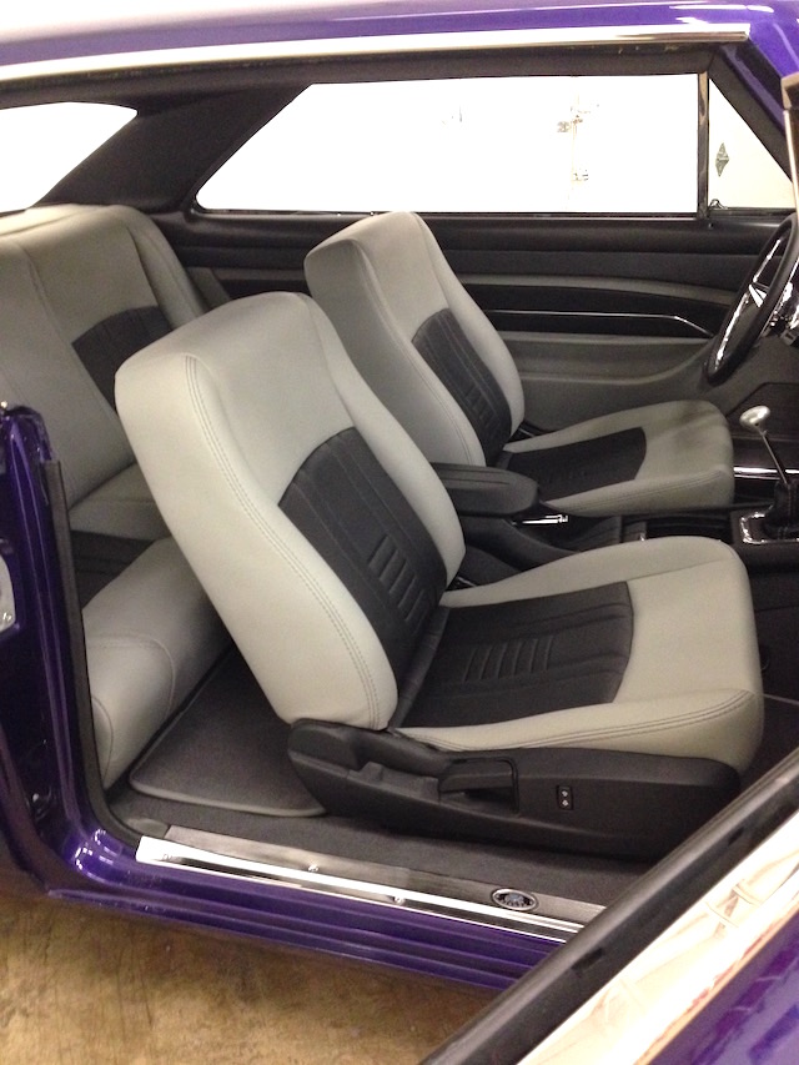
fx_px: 1015
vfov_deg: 55.3
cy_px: 532
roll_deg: +2.1
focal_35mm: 33
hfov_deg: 43.0
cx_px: 400
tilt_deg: -24.5
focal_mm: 4.12
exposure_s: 1/17
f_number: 2.4
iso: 400
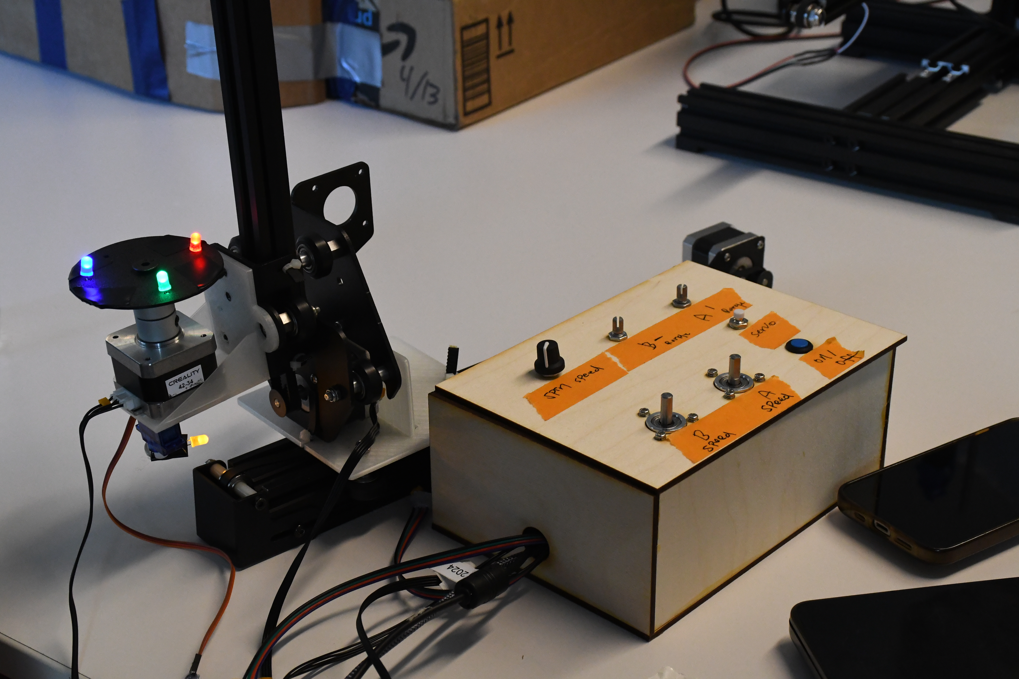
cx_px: 510
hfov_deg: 31.9
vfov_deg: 21.6
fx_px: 1783
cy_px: 340
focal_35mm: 63
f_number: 8
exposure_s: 1/200
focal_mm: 42
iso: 4000
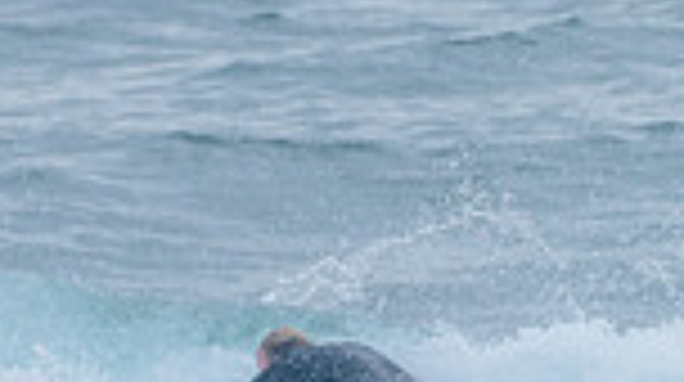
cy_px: 312
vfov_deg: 0.5
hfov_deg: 0.9
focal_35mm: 2454
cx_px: 211
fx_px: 44446
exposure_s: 1/1250
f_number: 5.6
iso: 640
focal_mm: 500
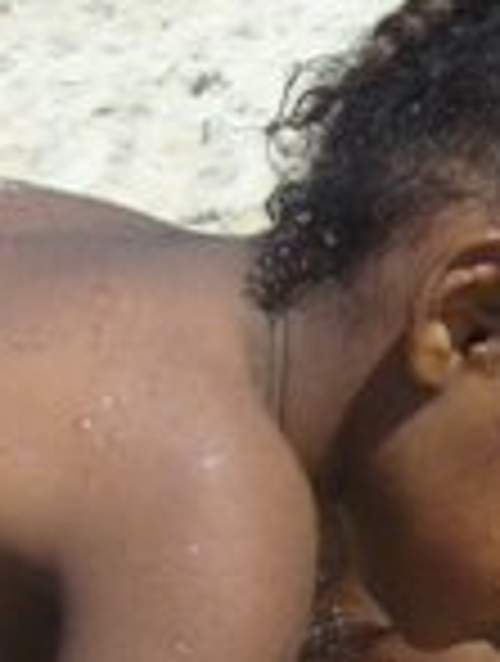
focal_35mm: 107
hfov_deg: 13.3
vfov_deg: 17.8
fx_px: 2052
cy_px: 689
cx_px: 707
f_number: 5.6
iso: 200
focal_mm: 5.8
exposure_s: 1/800
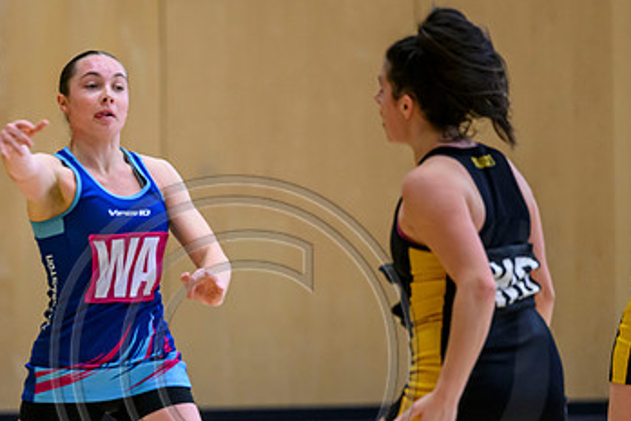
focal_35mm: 388
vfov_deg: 3.5
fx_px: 6800
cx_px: 70
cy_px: 357
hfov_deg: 5.3
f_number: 3.2
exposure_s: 1/1000
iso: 3200
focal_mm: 200
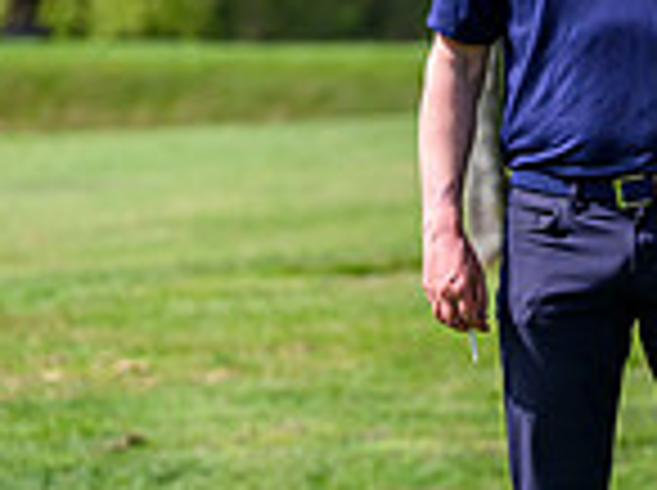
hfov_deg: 3.3
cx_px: 1210
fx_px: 11236
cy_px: 214
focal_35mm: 593
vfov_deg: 2.5
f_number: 4
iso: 500
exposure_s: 1/3200
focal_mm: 155
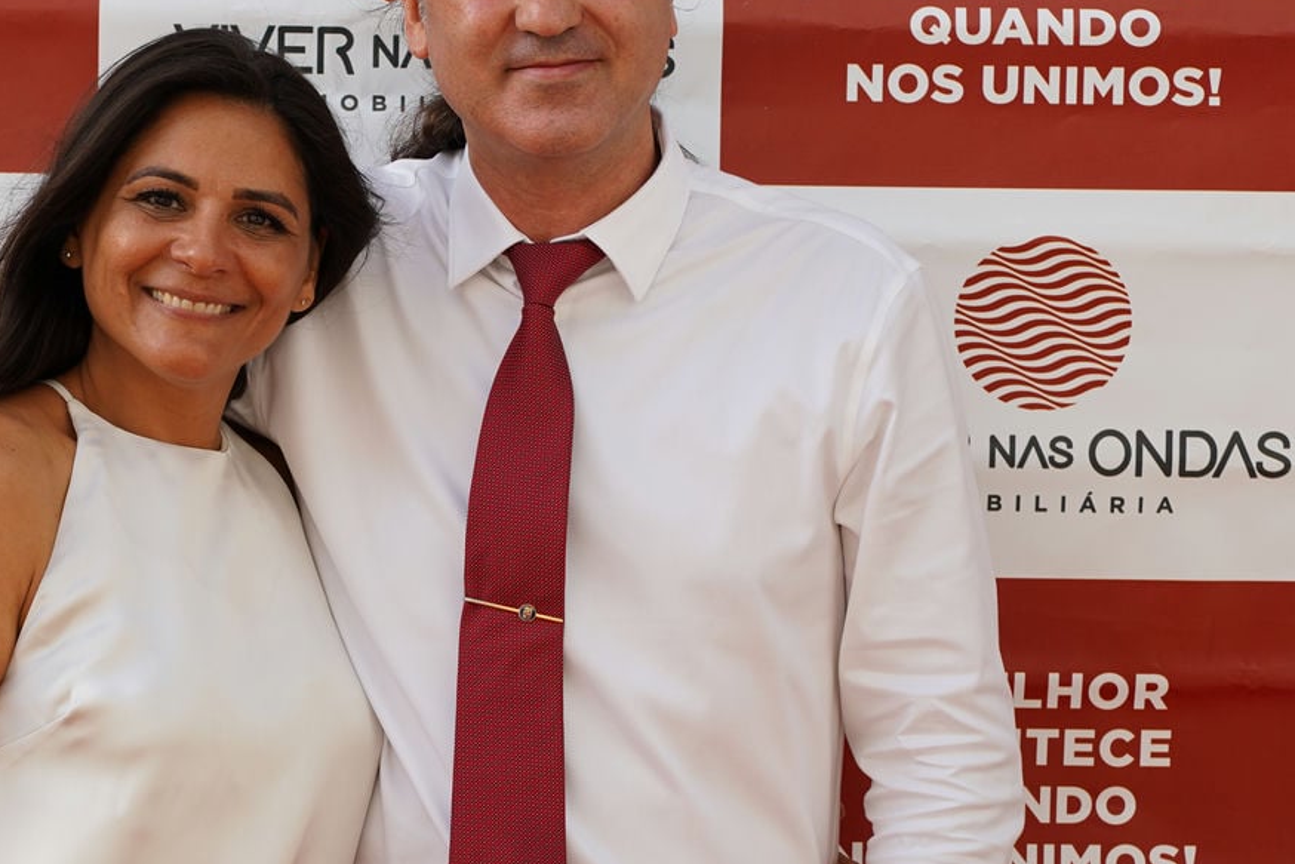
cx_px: 308
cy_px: 544
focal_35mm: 175
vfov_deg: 7.8
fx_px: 6296
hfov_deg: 11.7
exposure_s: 1/100
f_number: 8
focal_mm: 85
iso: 100
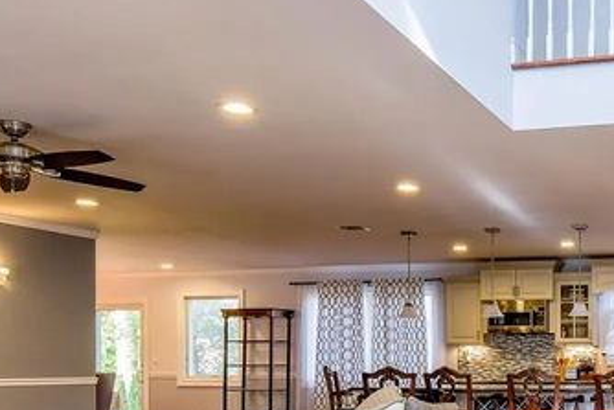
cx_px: 588
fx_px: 785
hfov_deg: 38.7
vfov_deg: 28.4
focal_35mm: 46
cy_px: 354
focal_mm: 10
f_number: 10
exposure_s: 1/13
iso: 400
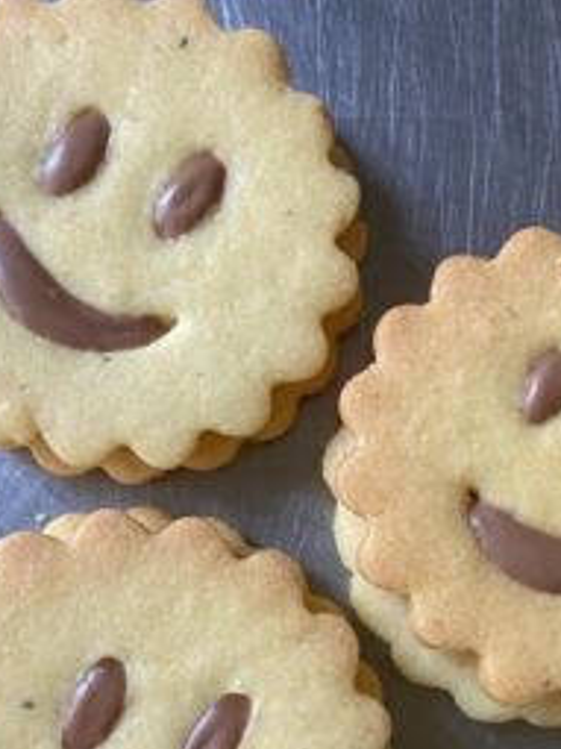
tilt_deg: -82.9
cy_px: 496
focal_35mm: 51
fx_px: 1103
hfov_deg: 28.5
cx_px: 298
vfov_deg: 37.1
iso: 500
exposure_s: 1/48
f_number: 1.8
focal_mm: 4.25
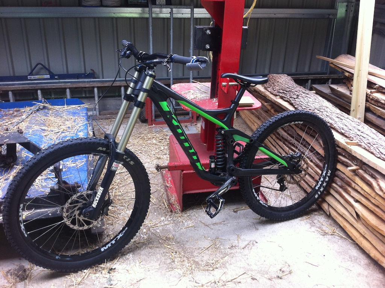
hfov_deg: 52.7
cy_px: 144
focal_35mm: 35
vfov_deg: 40.6
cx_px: 192
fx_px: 389
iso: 100
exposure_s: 1/15
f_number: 2.8
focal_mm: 3.85
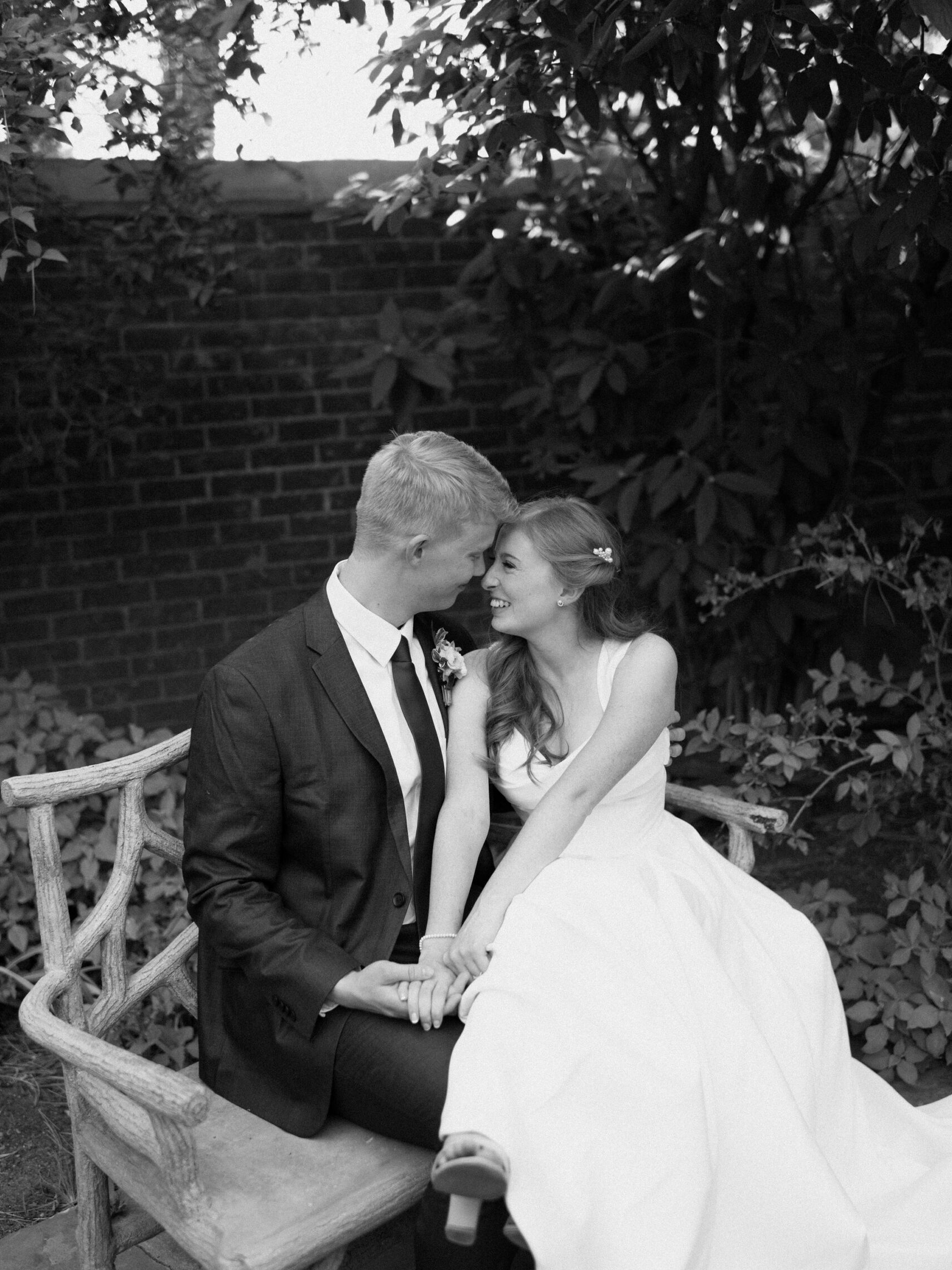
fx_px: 1394
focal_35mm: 38
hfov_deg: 37.7
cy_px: 639
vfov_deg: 49.0
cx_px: 476
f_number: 2
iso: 200
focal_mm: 35
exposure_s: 1/400
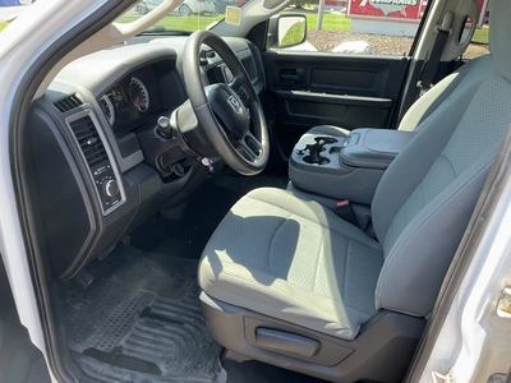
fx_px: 428
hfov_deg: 61.7
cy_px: 192
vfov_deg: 48.2
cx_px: 256
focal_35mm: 29
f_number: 1.8
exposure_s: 1/137
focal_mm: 3
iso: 20
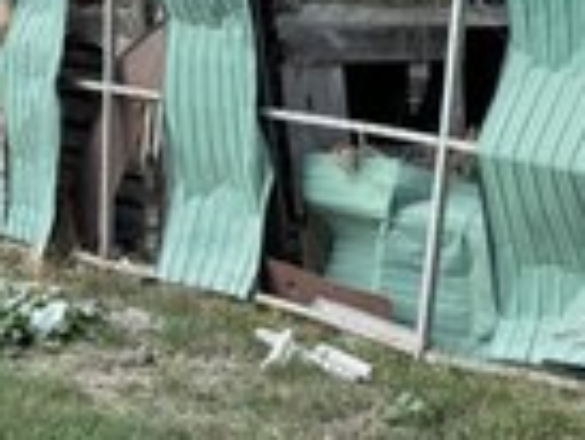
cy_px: -38
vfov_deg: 10.5
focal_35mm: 140
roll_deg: -0.1
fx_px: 2368
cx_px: 474
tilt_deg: -3.0
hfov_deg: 14.0
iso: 64
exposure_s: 1/995
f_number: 1.78
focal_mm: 6.76
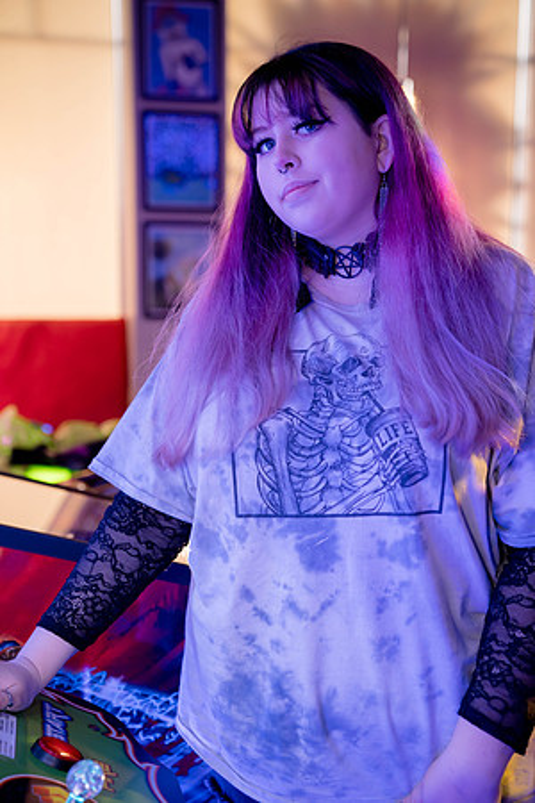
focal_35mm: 55
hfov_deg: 24.6
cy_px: 402
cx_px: 268
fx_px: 1226
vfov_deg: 36.2
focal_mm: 55
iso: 1600
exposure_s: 1/160
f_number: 2.8
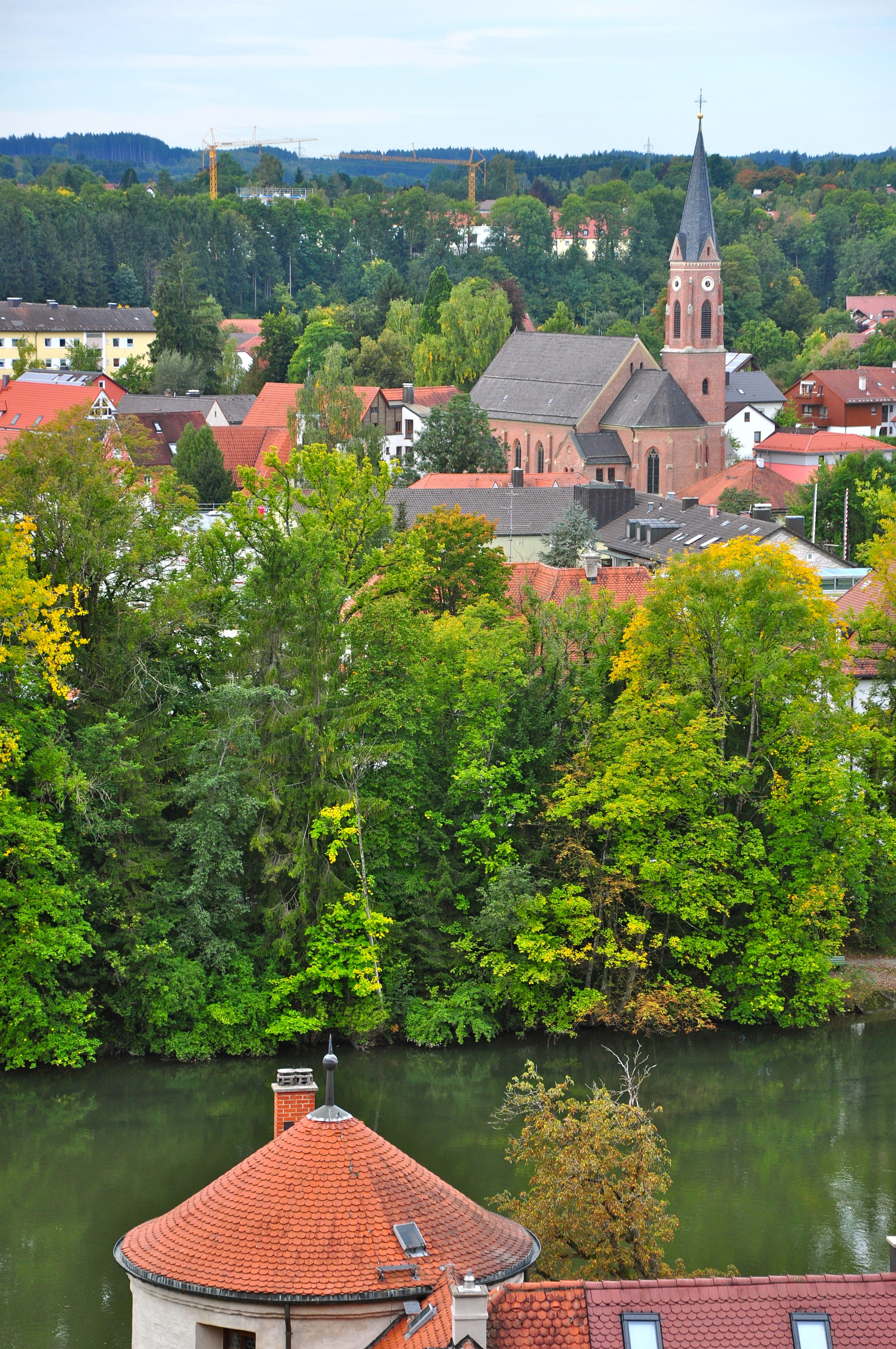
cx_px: 448
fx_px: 4211
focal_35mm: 112
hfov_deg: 12.1
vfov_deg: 18.2
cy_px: 674
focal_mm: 75
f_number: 7.1
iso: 250
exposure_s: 1/320
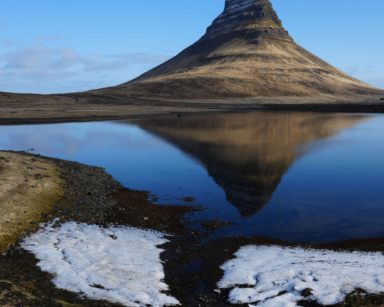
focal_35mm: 36
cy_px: 130
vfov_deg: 41.0
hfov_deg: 49.5
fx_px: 409
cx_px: 253
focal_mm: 24
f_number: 10
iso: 100
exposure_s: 1/160
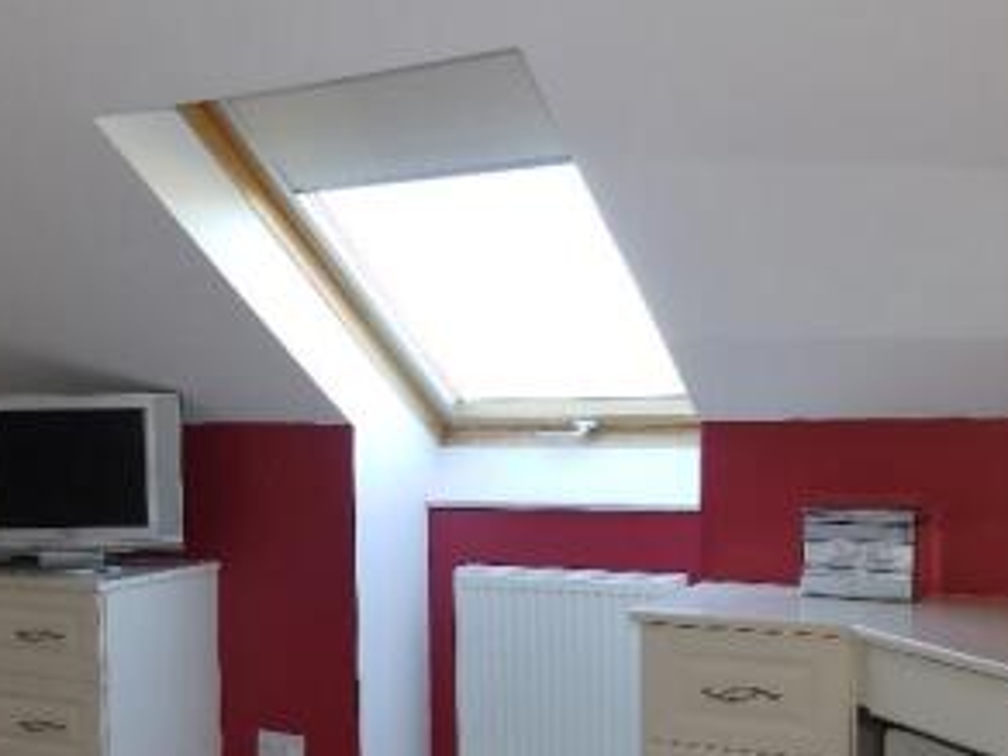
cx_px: 354
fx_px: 1281
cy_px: 523
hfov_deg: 42.5
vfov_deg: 32.5
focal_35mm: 44
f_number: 3.4
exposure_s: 1/30
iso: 125
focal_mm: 4
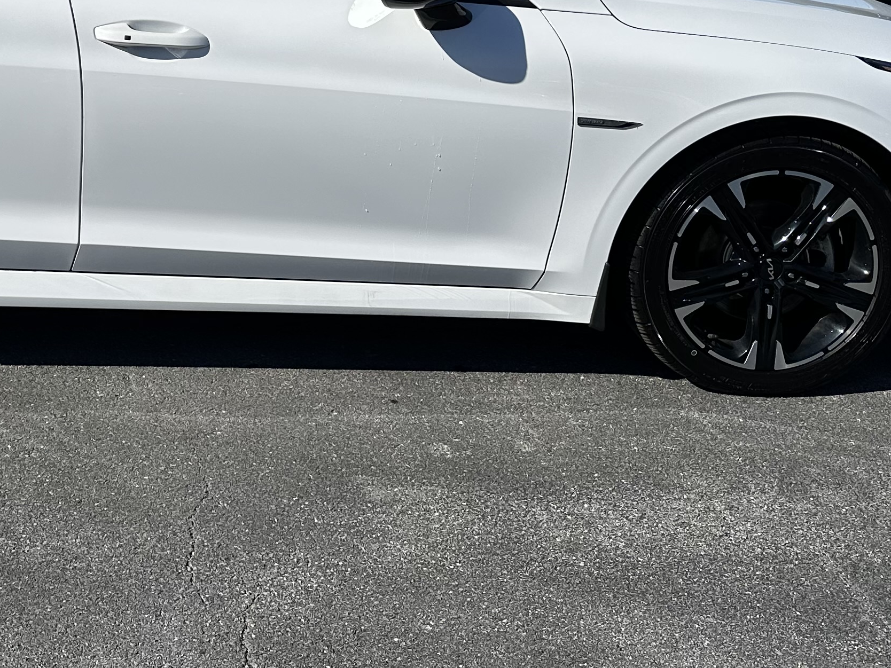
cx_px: 122
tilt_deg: -10.6
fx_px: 1493
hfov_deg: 31.9
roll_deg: -1.5
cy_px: 23
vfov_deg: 24.3
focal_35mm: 58
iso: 80
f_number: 1.78
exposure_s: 1/7576
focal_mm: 6.86
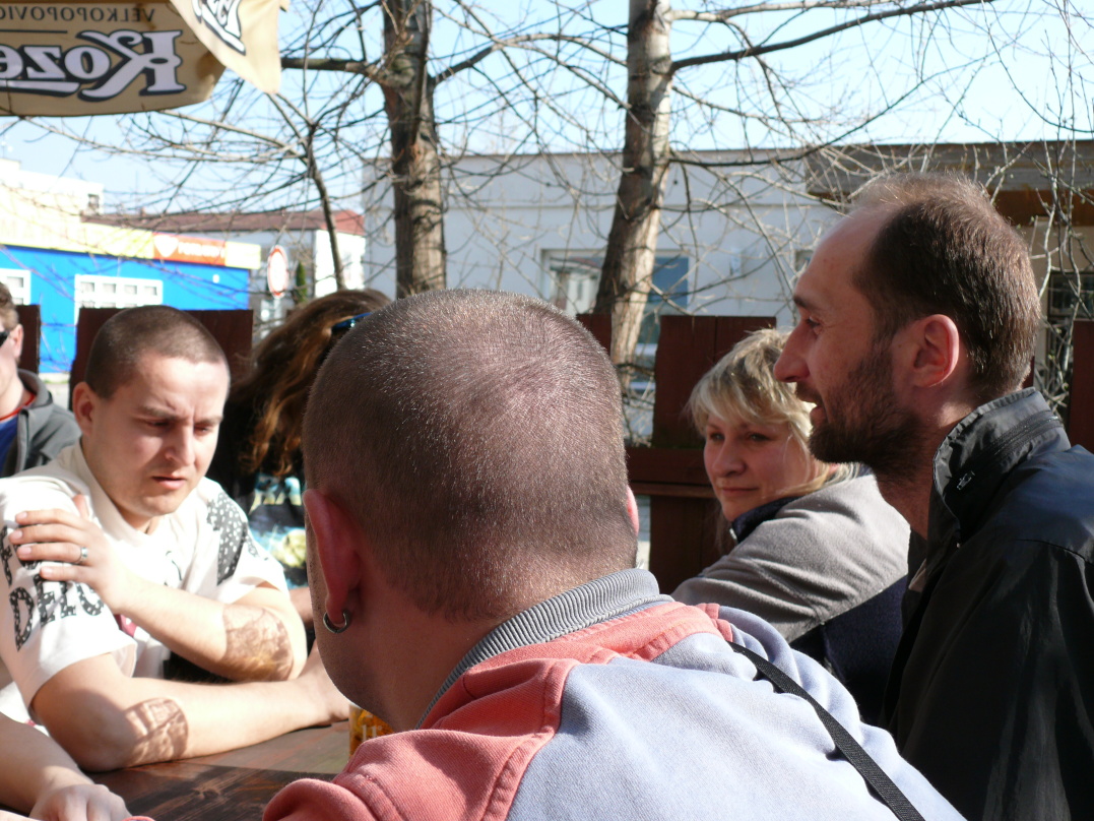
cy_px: 410
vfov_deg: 33.6
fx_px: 1359
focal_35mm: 43
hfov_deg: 43.8
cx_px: 547
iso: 100
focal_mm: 8.9
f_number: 3.6
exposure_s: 1/500
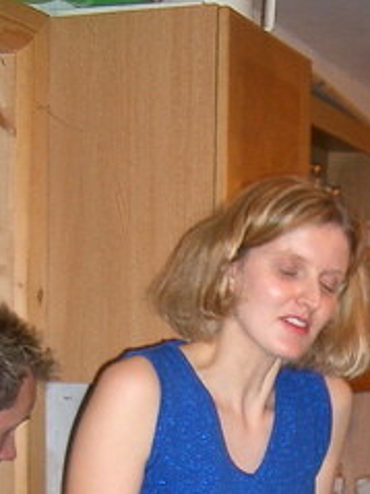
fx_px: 1241
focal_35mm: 87
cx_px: 295
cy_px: 465
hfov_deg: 16.8
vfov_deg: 21.9
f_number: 2.6
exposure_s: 1/40
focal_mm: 5.8
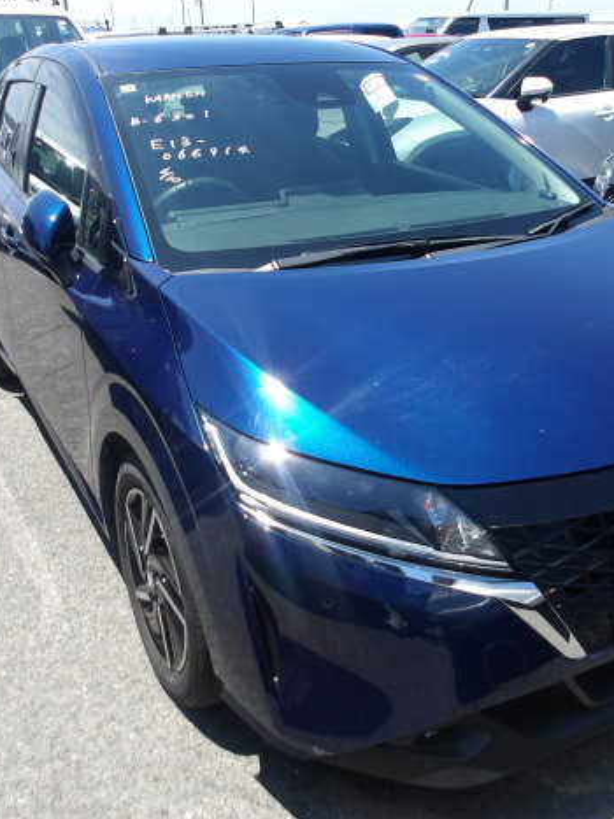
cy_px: 416
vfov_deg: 50.1
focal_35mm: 37
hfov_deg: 38.6
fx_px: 875
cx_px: 340
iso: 100
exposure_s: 1/643
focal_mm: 4.9
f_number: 3
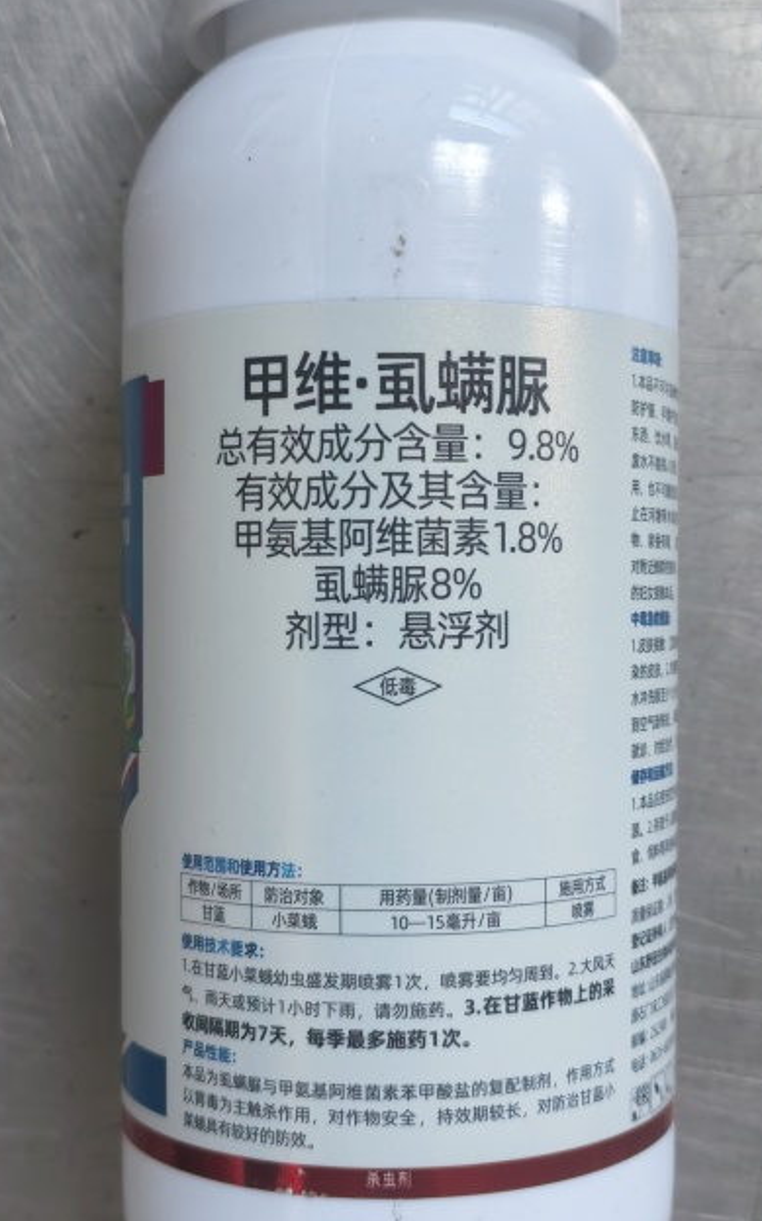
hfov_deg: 26.3
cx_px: 447
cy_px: 612
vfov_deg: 41.1
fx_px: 1629
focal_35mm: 49
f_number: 1.9
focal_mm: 5.52
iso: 100
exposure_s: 1/100
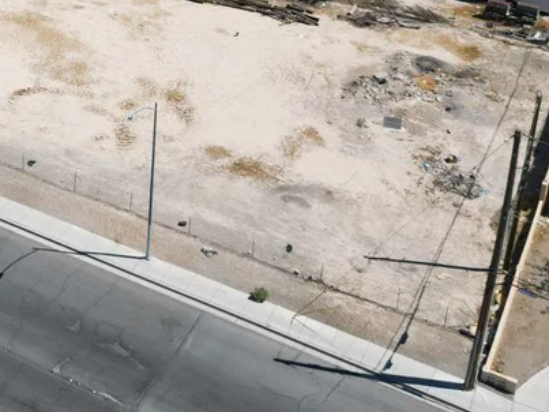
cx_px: 14
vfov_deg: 22.5
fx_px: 967
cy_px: -52
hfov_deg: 29.8
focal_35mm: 61
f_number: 1.7
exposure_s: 1/4000
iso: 120
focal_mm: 6.72
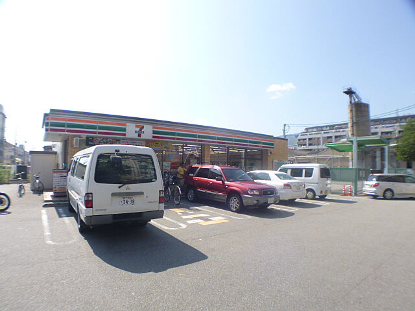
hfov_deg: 56.8
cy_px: 156
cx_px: 208
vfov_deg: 44.2
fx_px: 384
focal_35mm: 32
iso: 100
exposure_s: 1/800
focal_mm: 5.7
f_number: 2.9
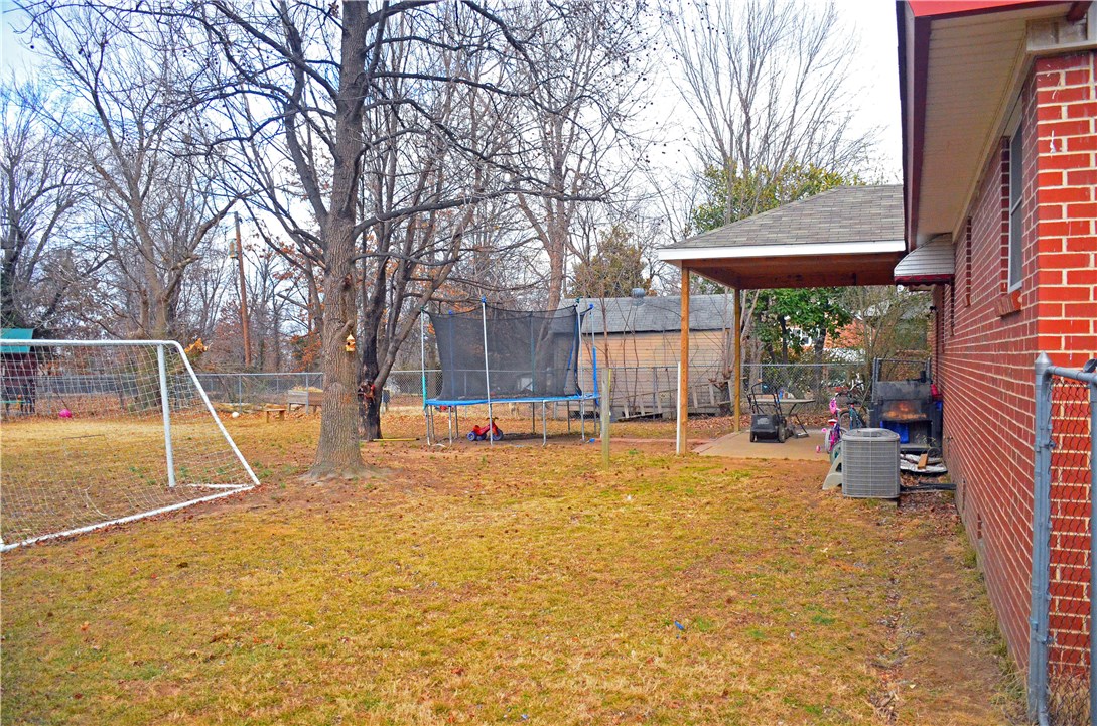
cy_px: 363
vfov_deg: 47.7
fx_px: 821
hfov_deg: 67.5
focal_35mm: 27
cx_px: 548
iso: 3600
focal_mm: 18
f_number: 4
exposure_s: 1/1600
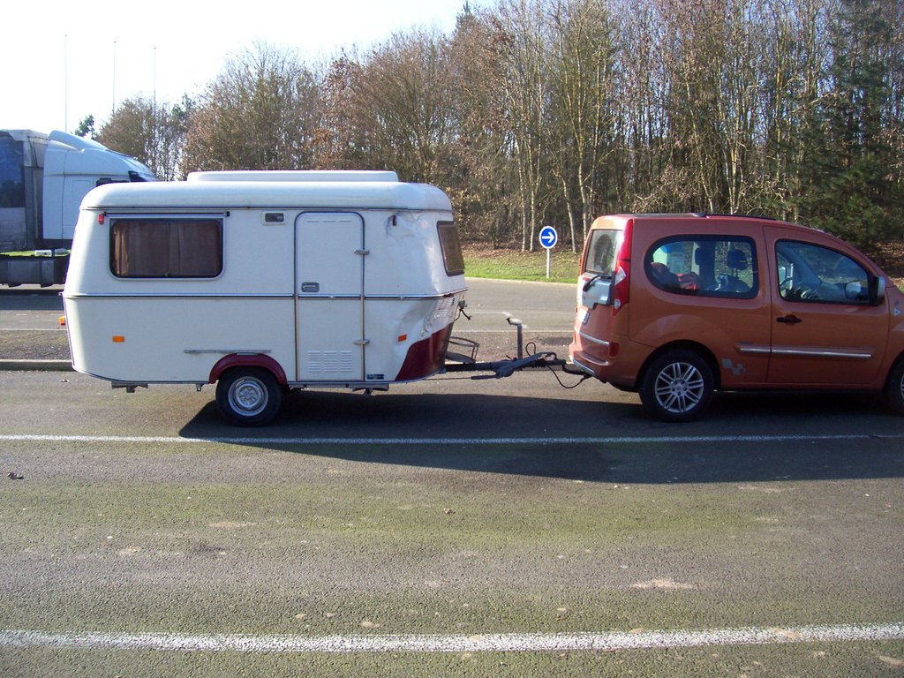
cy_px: 339
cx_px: 452
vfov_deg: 41.8
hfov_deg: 54.0
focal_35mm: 34
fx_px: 888
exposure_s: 1/481
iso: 80
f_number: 2.7
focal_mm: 5.6
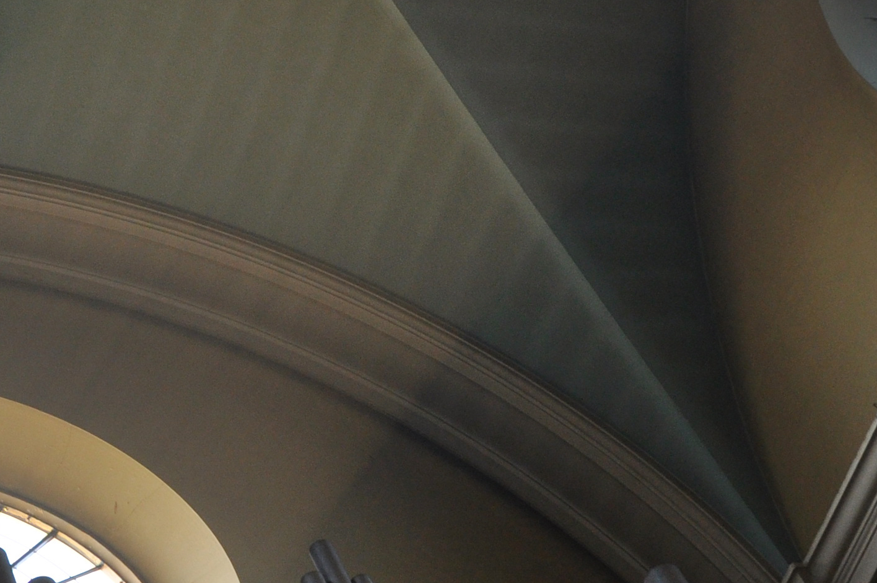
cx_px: -69
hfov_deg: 18.1
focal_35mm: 109
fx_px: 2653
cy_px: 227
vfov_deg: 12.5
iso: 400
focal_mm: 24
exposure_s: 1/25
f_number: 5
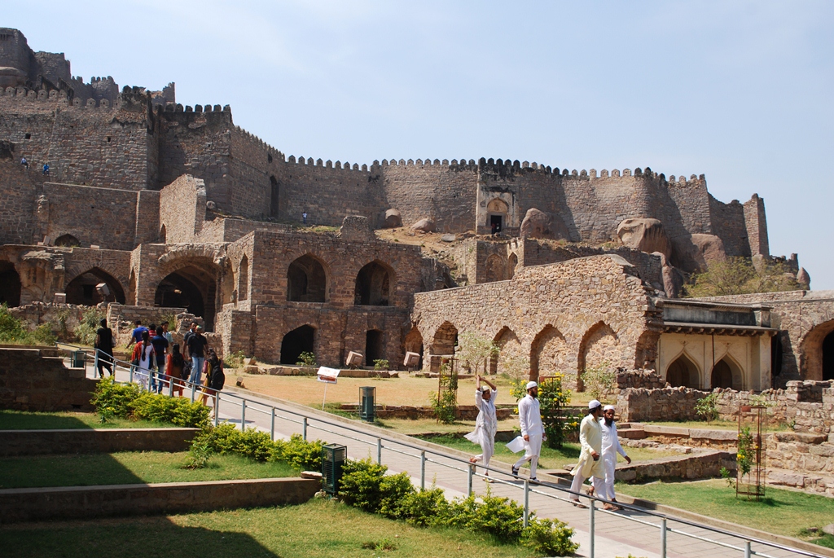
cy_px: 279
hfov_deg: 49.5
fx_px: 904
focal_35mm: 39
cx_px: 417
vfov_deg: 34.3
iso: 100
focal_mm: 26
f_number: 7.1
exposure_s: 1/200
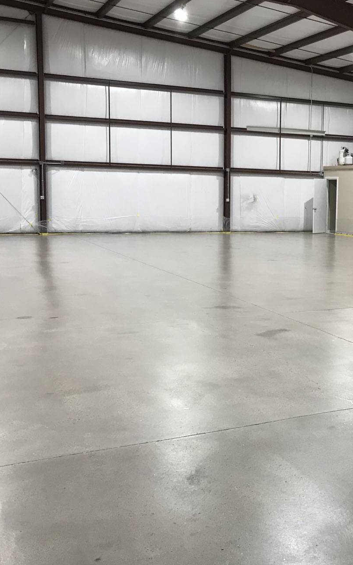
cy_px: 280
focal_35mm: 44
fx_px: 678
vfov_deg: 45.3
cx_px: 319
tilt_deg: -8.3
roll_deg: -2.0
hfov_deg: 28.1
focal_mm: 3.99
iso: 25
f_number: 1.8
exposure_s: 1/40
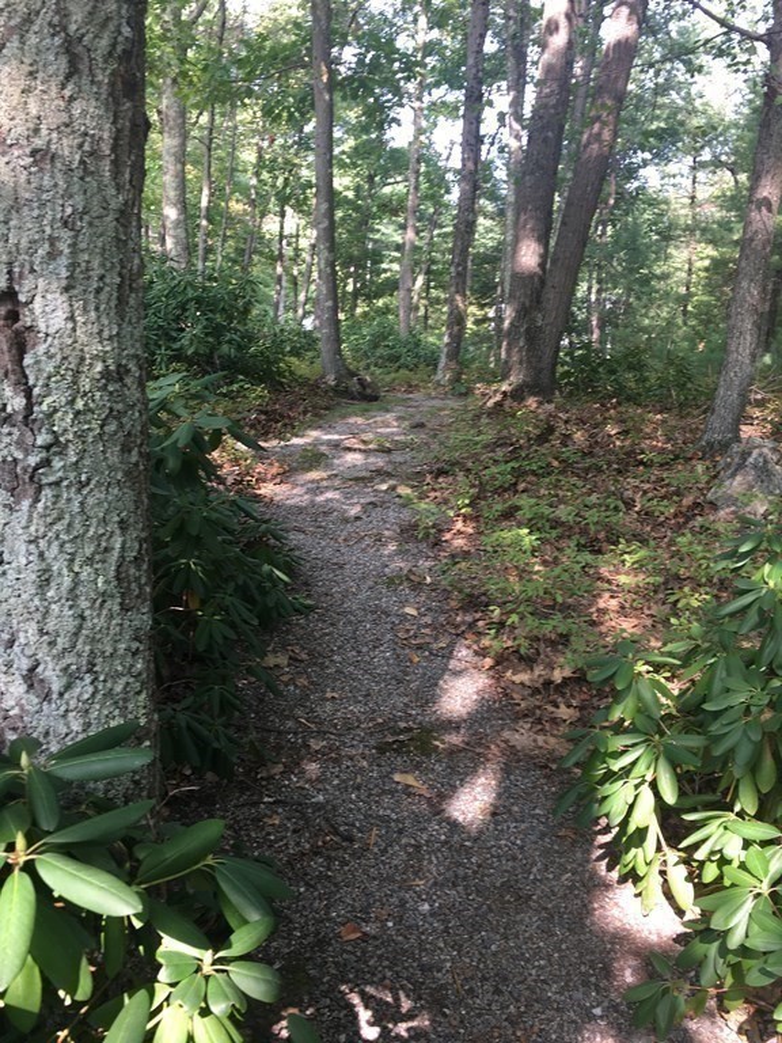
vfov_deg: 61.7
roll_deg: -4.1
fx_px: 874
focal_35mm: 29
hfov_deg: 48.2
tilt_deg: -11.9
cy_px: 522
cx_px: 391
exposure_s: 1/60
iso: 25
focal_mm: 4.15
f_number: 2.2
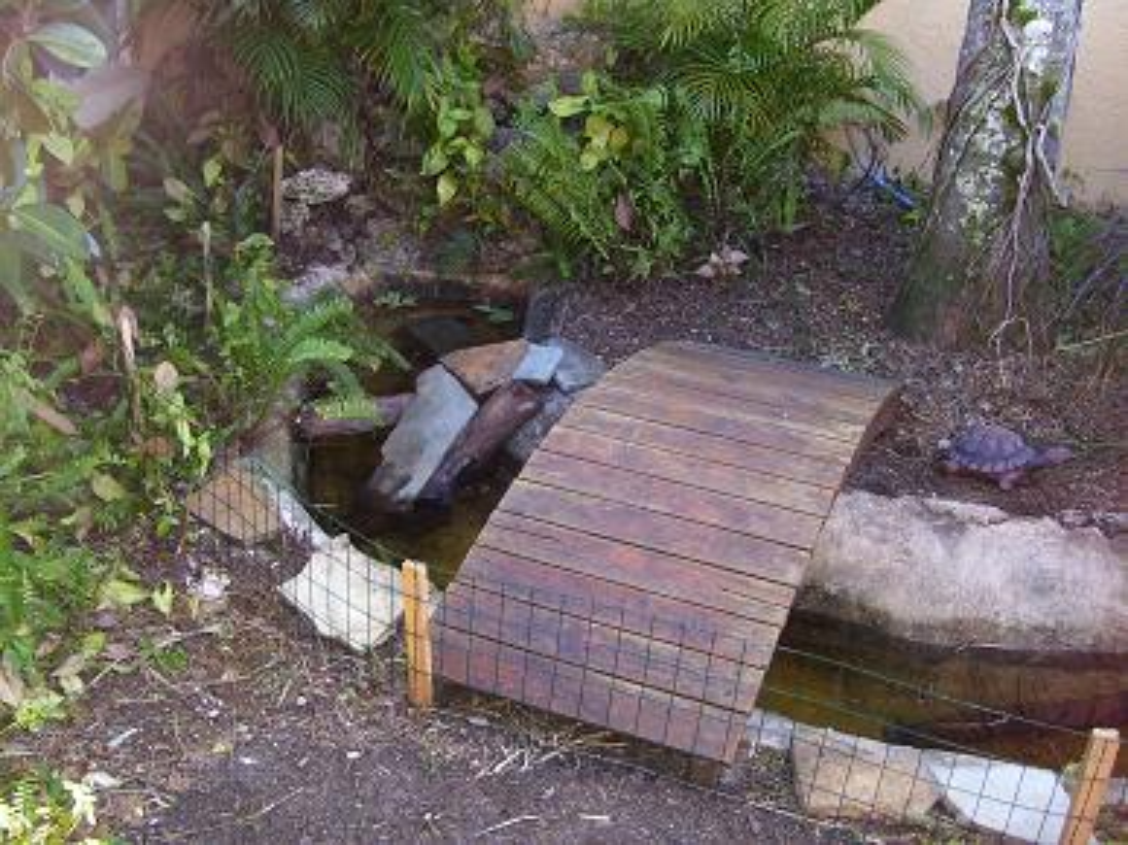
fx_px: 1205
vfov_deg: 38.6
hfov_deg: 50.2
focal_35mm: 37
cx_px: 564
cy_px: 422
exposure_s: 1/60
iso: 80
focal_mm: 6
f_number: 2.7
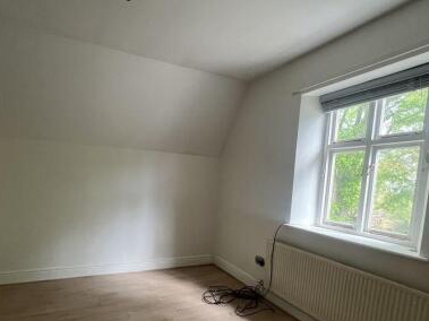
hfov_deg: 81.7
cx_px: 204
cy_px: 211
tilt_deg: -5.6
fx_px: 248
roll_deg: -2.5
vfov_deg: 64.4
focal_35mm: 20
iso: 250
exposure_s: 1/87
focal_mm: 1.57
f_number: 1.8
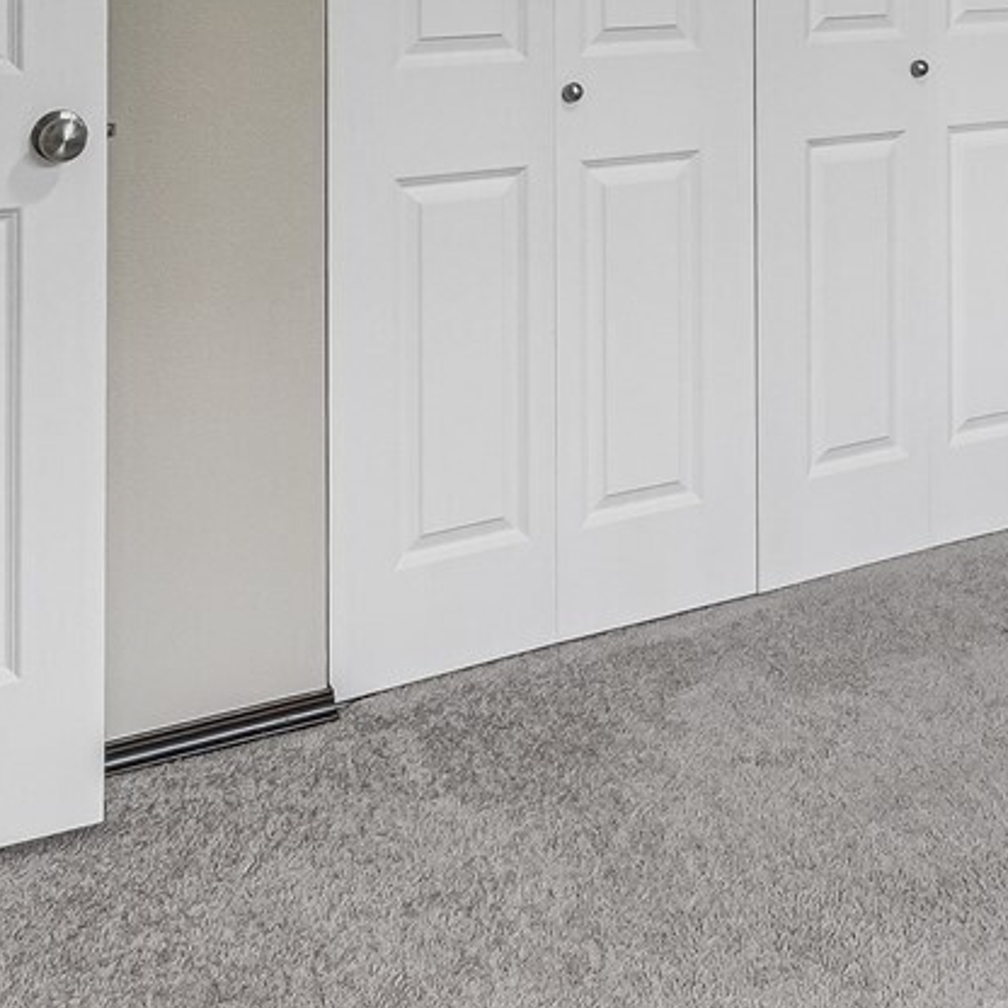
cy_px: -113
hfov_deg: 31.8
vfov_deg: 29.4
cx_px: 832
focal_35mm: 52
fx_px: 1713
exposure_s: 1/5
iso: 250
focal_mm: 10
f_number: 9
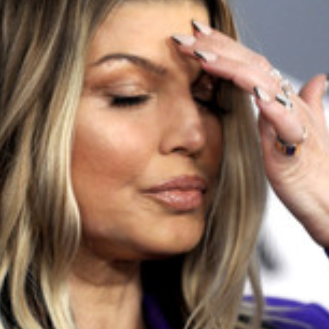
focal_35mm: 463
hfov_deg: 3.8
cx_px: 114
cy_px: 206
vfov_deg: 3.8
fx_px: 4979
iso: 1600
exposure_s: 1/250
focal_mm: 185
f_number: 4
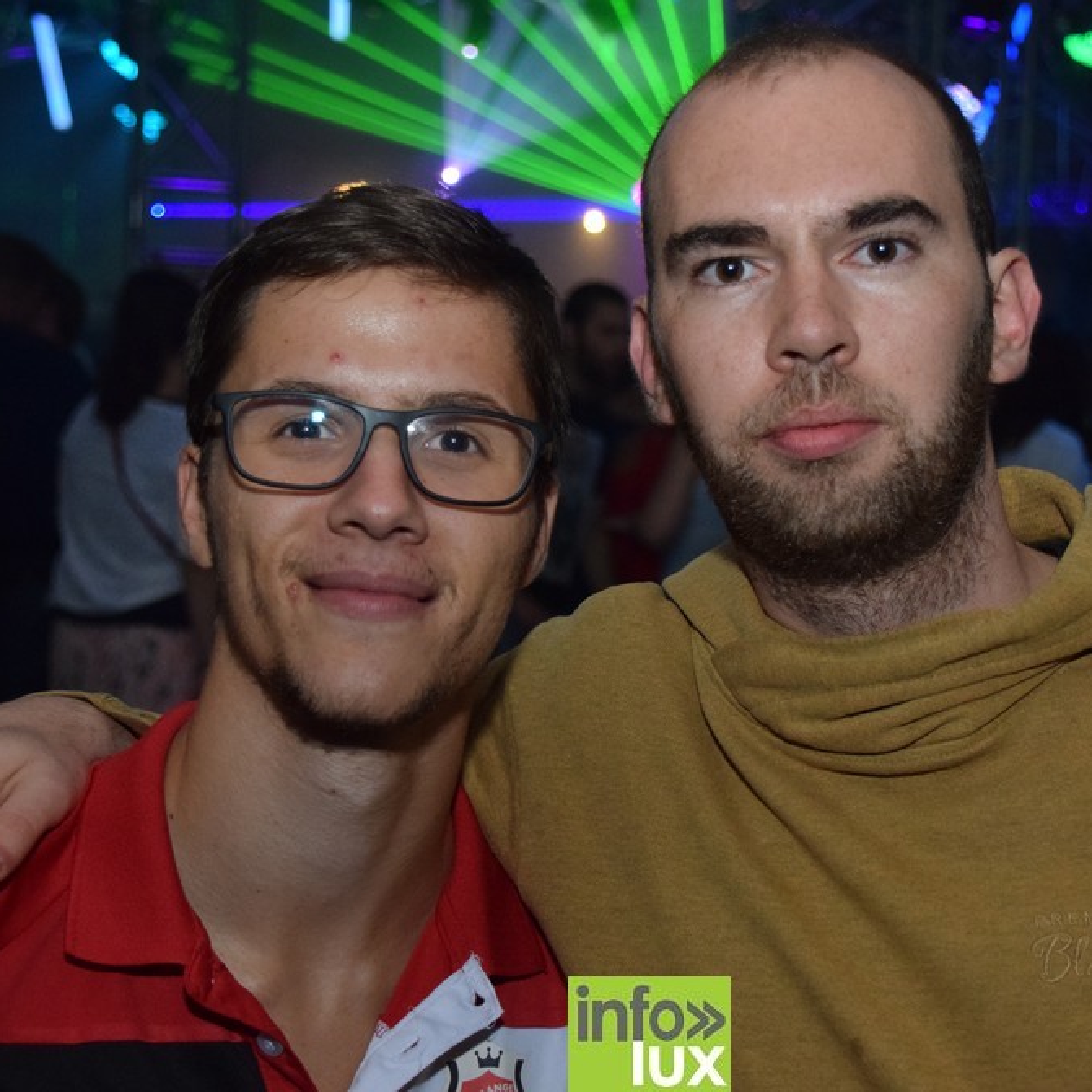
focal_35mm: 73
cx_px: 650
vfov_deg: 23.7
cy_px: 547
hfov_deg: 23.6
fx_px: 2605
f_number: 4.5
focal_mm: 38
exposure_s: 1/60
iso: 1600
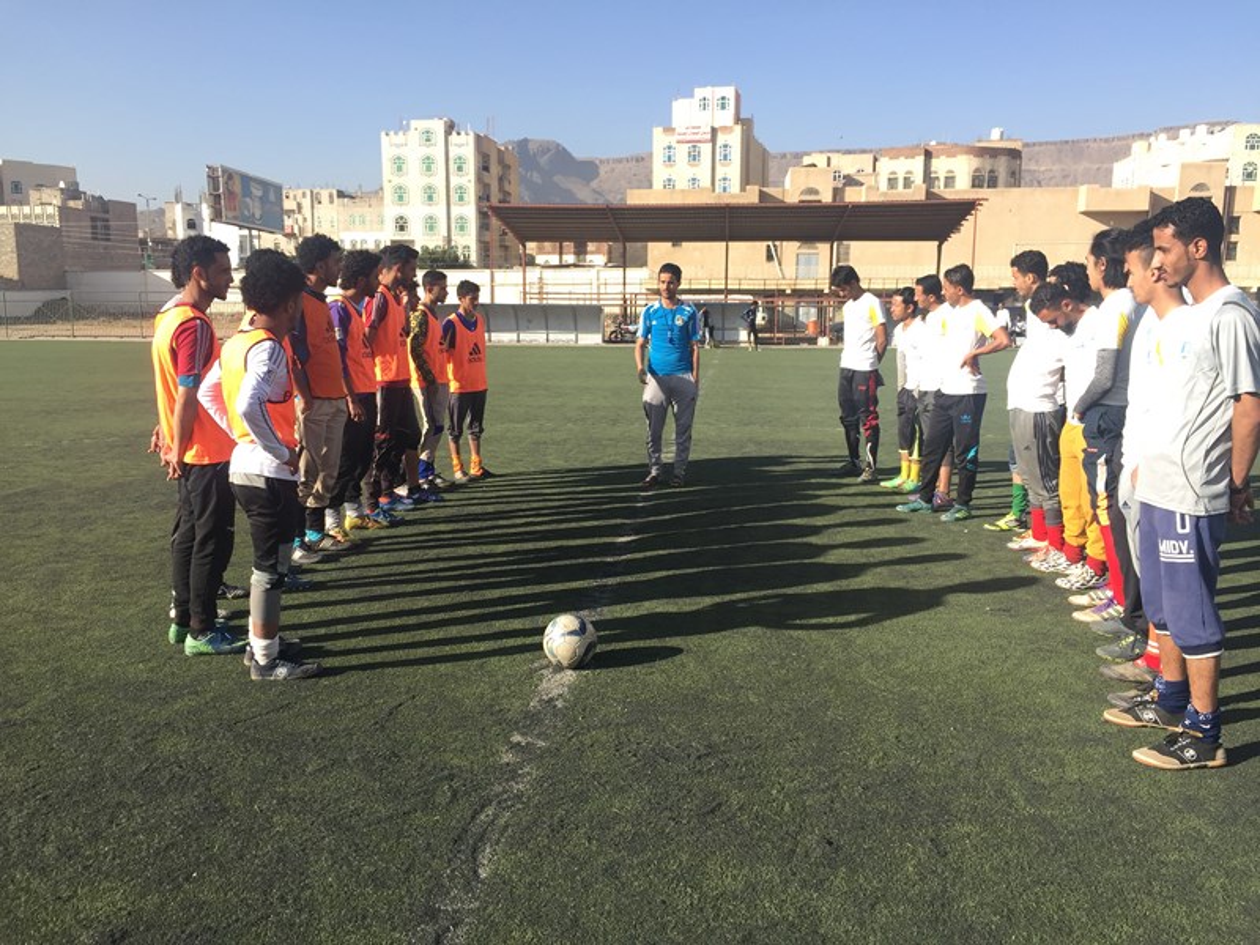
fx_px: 1056
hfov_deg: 61.7
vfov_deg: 48.2
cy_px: 472
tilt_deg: -9.8
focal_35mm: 29
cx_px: 630
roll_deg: -0.3
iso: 32
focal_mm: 4.15
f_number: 2.2
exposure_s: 1/760
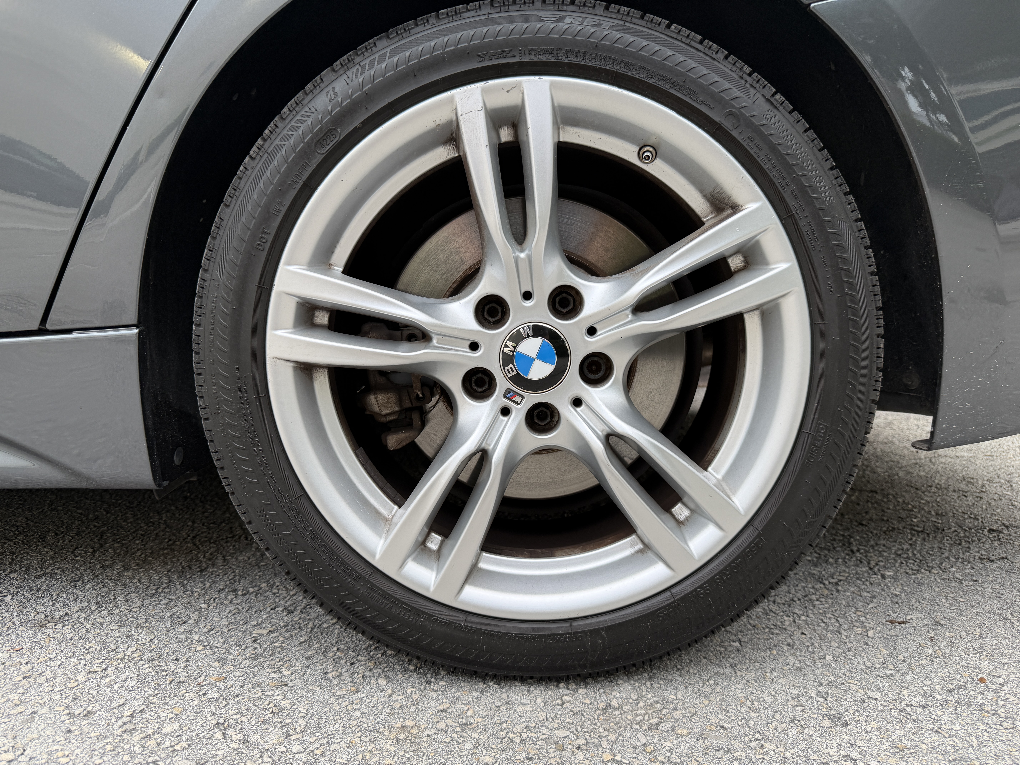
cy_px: 382
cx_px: 510
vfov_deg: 56.8
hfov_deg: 71.6
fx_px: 707
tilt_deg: -5.9
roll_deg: +0.0
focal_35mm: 24
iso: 80
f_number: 1.78
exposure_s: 1/162
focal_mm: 6.76
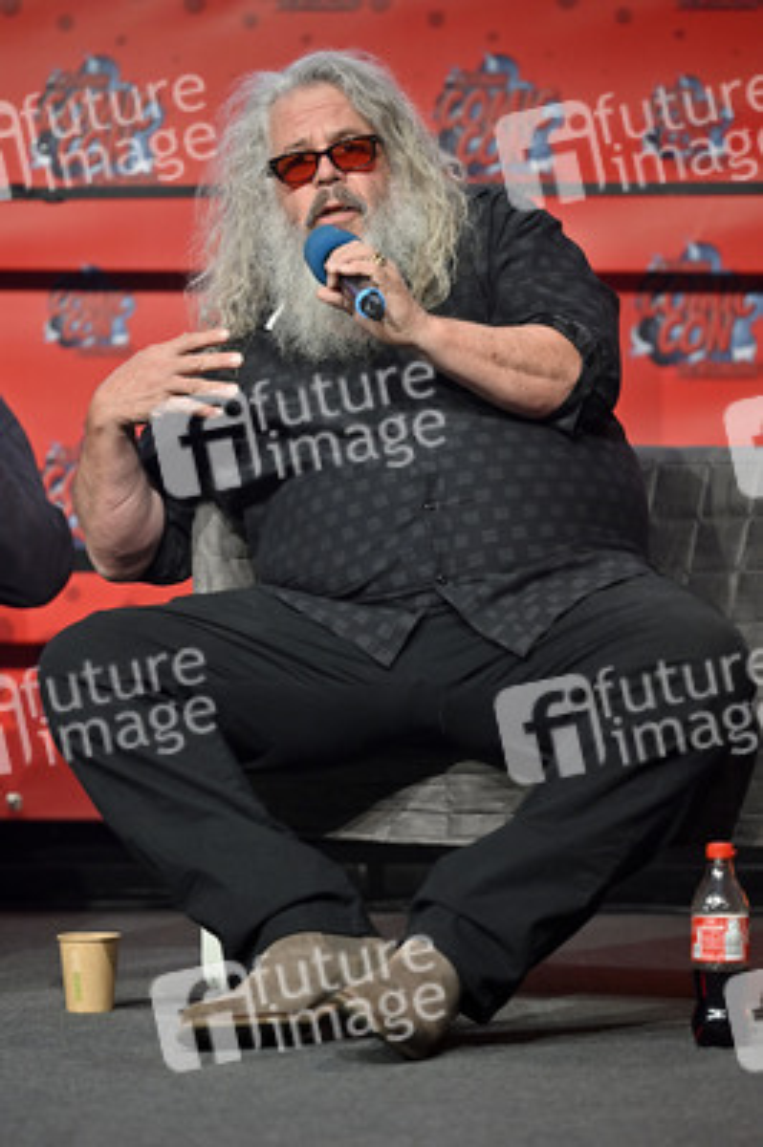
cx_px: 382
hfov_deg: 10.1
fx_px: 4299
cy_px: 574
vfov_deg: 15.2
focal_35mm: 135
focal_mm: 135
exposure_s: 1/400
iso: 1250
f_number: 2.8
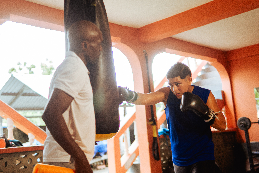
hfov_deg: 43.6
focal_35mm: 45
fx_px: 324
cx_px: 130
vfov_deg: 29.9
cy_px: 86
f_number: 1.4
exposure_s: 1/250
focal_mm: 30
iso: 400
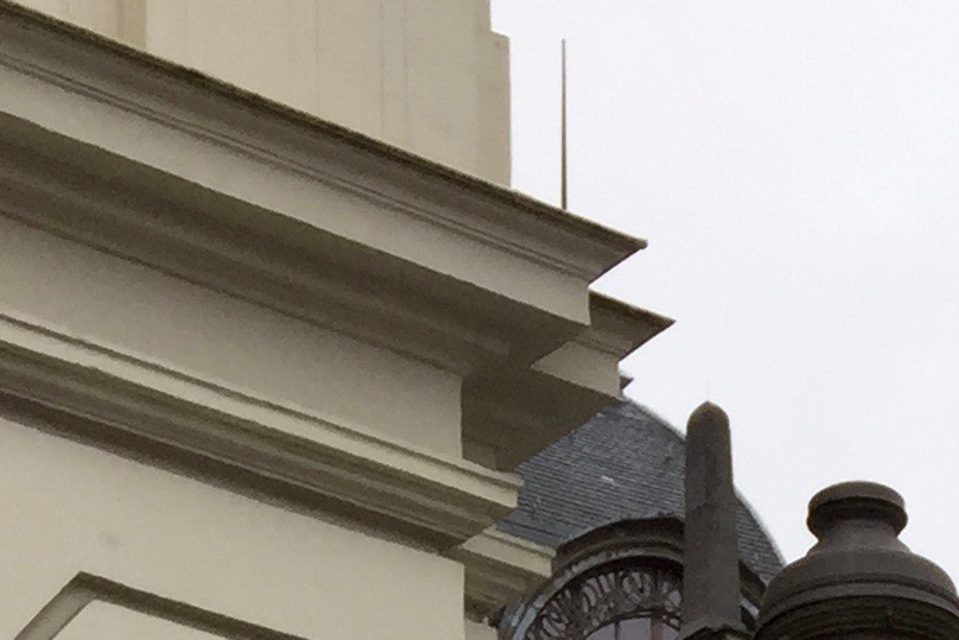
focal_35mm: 143
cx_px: 938
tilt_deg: +3.2
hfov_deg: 14.1
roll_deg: +1.8
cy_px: 2065
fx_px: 3810
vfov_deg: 7.9
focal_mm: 4.15
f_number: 2.2
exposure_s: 1/200
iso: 32
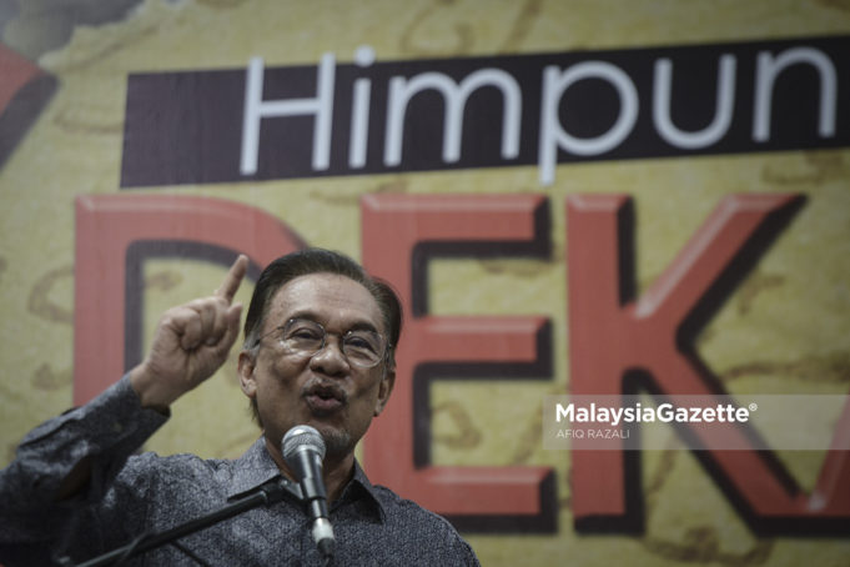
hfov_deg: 11.7
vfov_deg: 7.8
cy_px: 284
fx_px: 4132
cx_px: 425
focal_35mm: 175
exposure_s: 1/160
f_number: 2.8
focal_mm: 175
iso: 1600
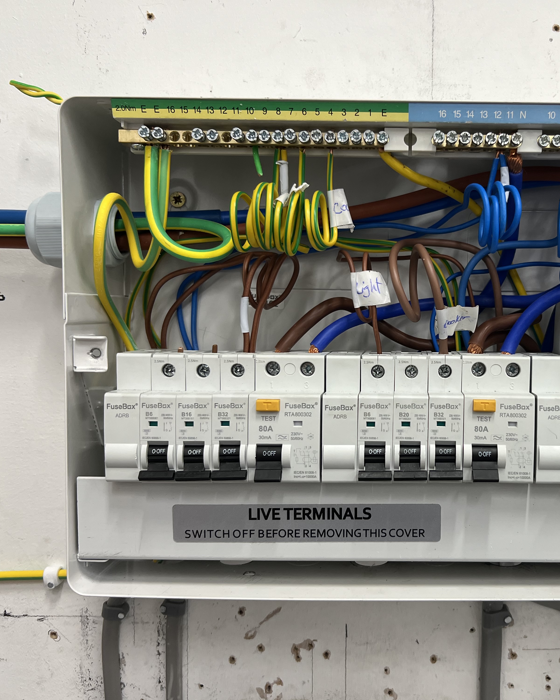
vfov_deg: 52.8
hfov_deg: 42.1
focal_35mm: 34
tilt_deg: -3.2
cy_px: 351
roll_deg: -0.3
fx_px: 704
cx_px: 417
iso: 125
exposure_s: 1/114
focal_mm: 5.7
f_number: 1.5
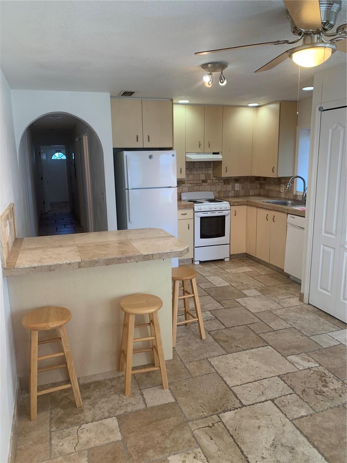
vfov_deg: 67.3
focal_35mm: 26
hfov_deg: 53.1
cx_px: 174
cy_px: 232
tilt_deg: -9.7
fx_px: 348
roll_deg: +0.8
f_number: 1.8
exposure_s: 1/60
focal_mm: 4.25
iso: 50
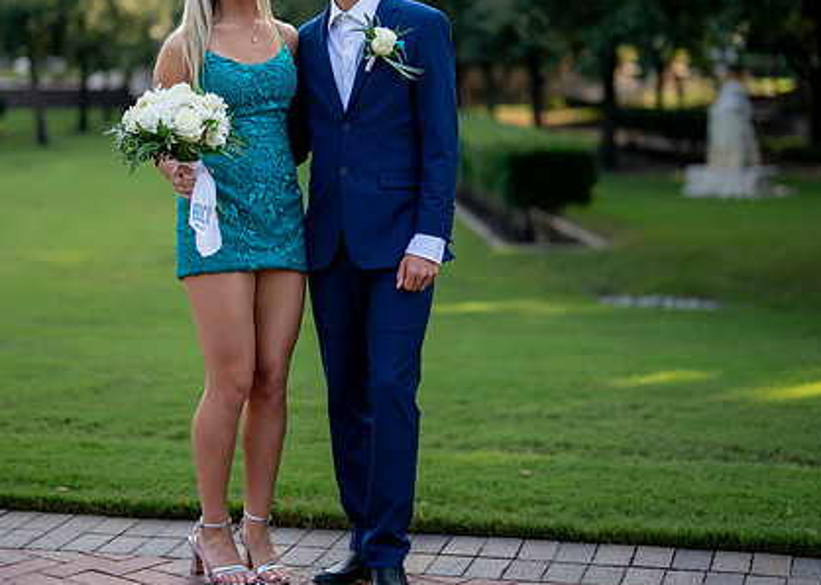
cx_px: 365
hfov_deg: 25.4
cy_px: 181
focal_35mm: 78
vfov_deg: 18.2
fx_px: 1818
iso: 200
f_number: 1.2
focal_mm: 50
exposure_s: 1/2500
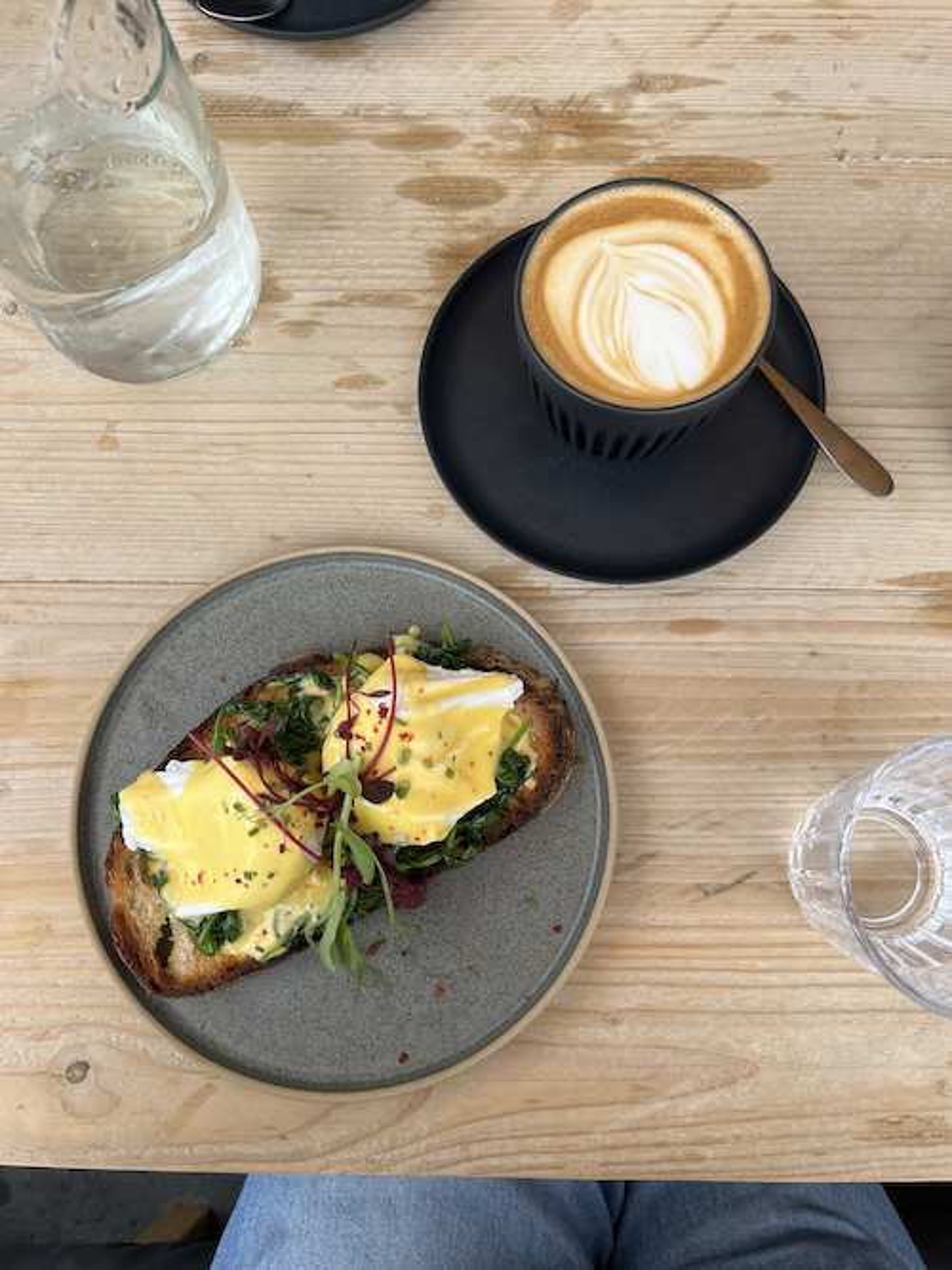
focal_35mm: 26
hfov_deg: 53.0
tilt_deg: -76.6
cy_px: 635
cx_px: 476
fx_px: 954
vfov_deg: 67.3
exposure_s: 1/1009
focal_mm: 5.1
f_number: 1.6
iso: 50
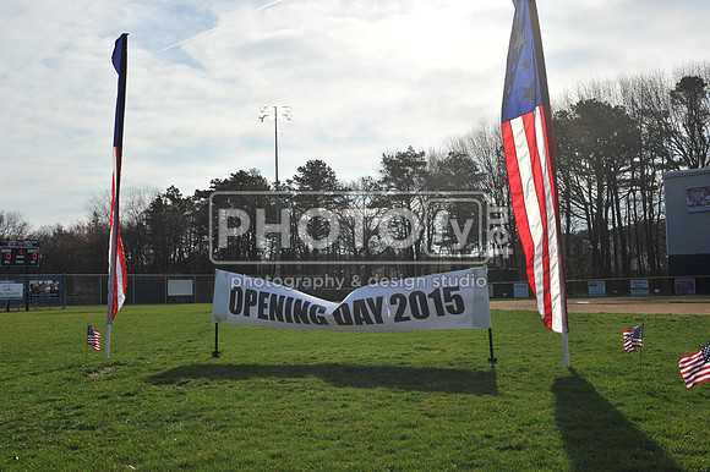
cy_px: 236
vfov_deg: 30.5
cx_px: 355
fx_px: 867
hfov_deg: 44.5
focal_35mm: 44
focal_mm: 44
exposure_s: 1/1600
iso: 400
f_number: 8
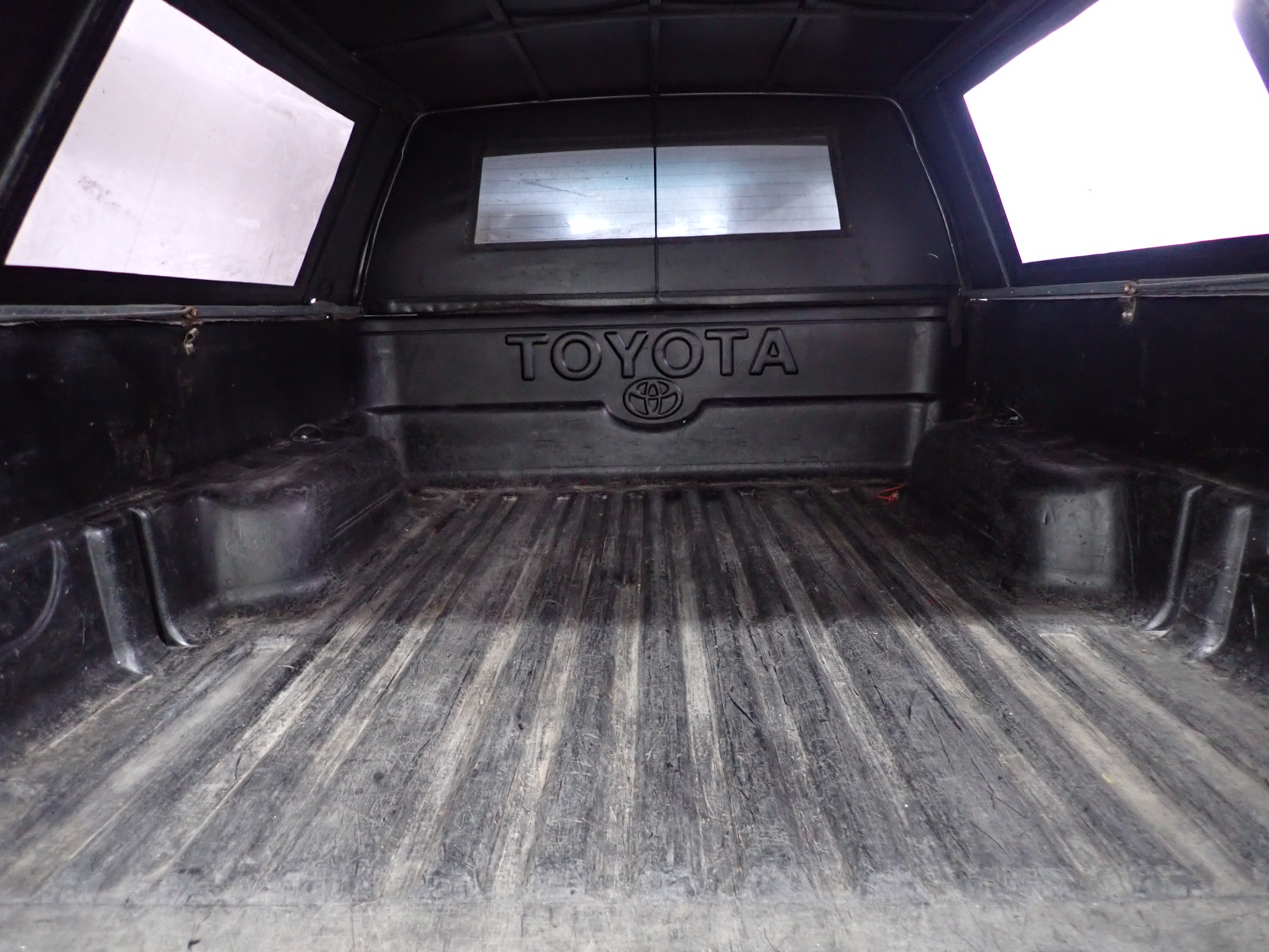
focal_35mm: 25
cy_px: 476
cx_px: 634
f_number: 2
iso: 800
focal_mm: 4.5
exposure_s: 1/30
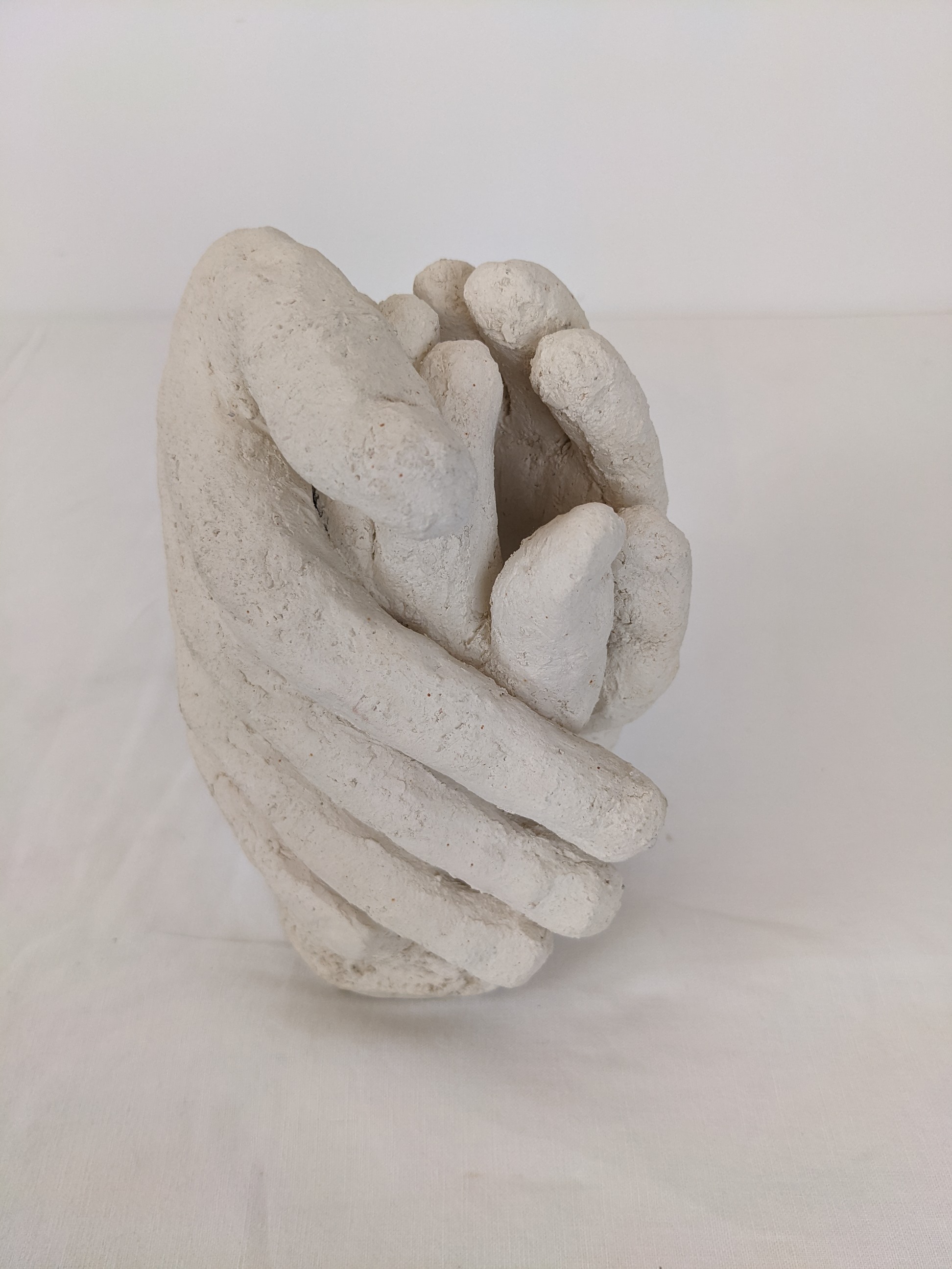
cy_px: 634
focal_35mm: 27
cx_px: 476
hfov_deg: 51.4
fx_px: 990
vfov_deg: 65.3
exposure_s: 1/81.2
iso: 118
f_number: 1.73
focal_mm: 4.38
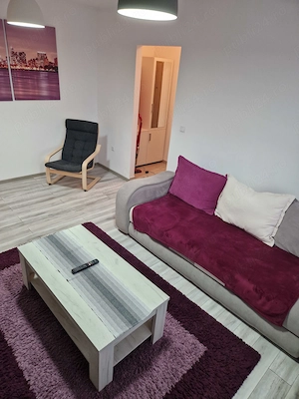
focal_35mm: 23
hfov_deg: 58.9
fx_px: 265
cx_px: 150
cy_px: 200
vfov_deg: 73.9
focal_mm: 5.4
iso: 320
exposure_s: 1/100
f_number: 1.8
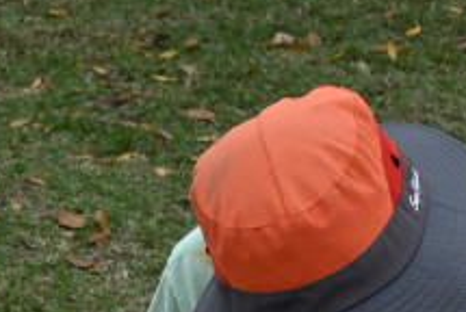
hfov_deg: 8.8
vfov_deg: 5.5
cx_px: 319
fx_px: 3033
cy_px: 990
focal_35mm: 234
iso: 110
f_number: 5.6
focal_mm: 35
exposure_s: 1/250
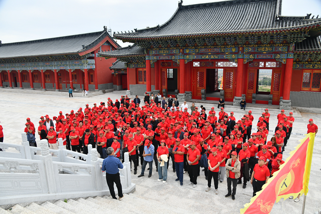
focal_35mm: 24
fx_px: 214
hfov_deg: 73.8
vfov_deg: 53.1
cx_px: 160
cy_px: 107
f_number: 7.1
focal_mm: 24
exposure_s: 1/200
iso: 250
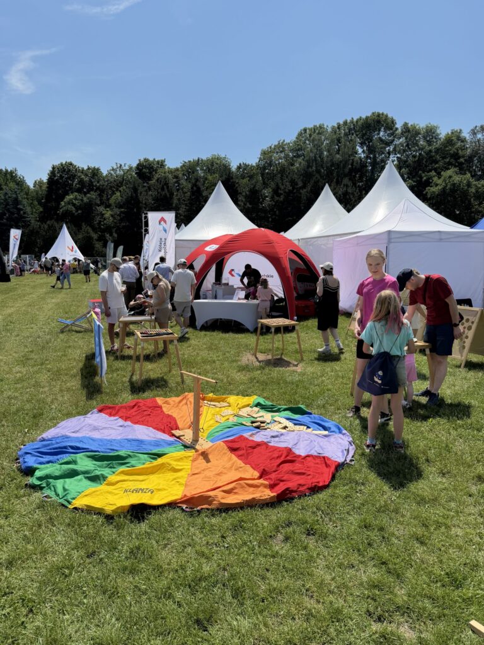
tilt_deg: -9.2
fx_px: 447
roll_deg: +0.0
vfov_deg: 71.6
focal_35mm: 24
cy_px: 322
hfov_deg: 56.8
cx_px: 242
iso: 100
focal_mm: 6.76
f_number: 1.78
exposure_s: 1/9091
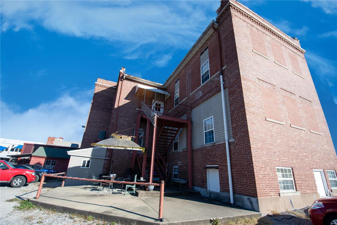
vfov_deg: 77.3
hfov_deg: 100.4
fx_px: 140
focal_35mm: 15
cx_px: 168
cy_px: 112
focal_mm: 10
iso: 200
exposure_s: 1/1000
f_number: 3.5
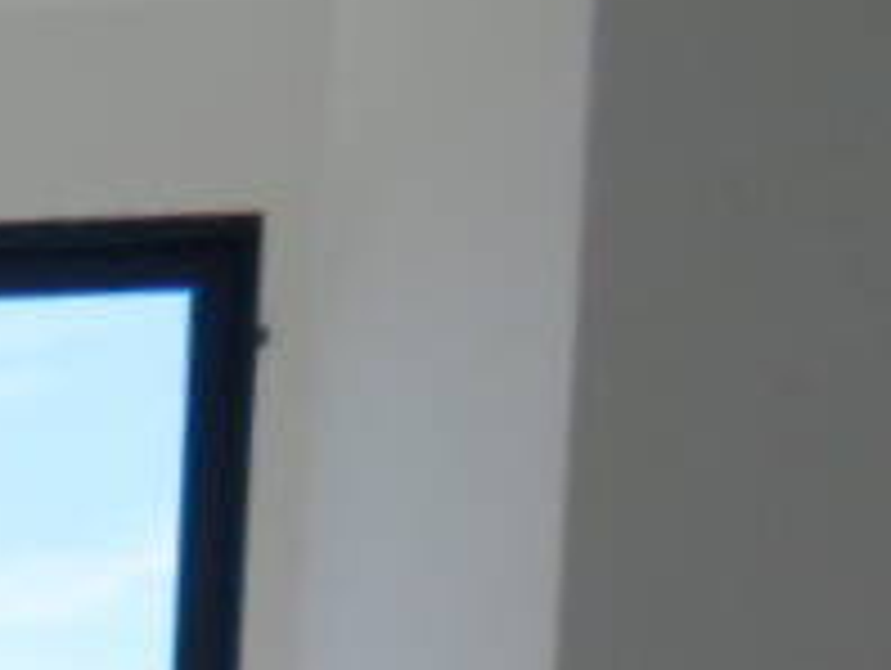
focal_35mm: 129
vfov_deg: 10.3
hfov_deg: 12.8
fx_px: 3324
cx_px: -1044
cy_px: 1511
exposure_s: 1/1500
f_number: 2.5
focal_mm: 4.5
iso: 80
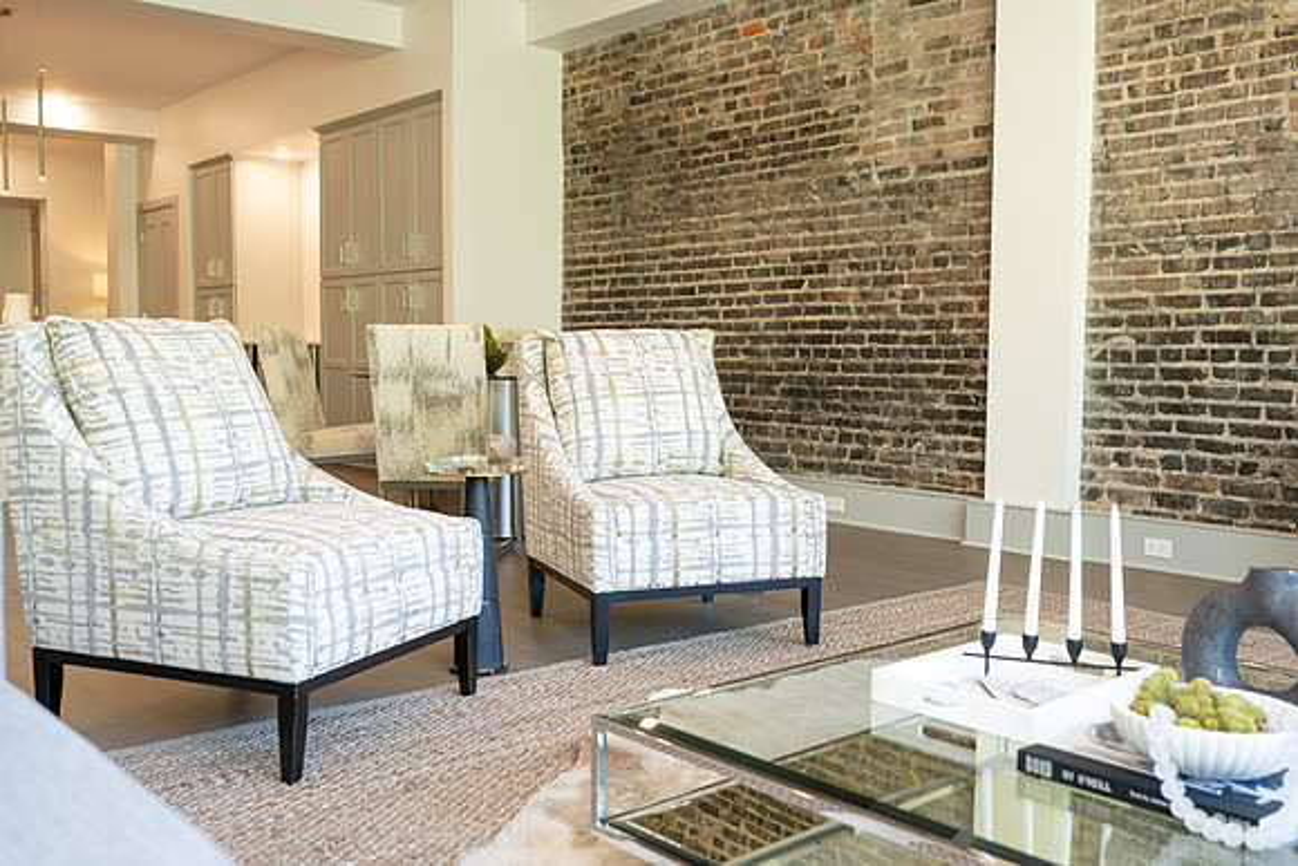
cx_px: 649
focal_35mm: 35
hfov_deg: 54.4
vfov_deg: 37.9
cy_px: 433
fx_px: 1262
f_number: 3.5
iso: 400
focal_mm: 35
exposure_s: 1/80
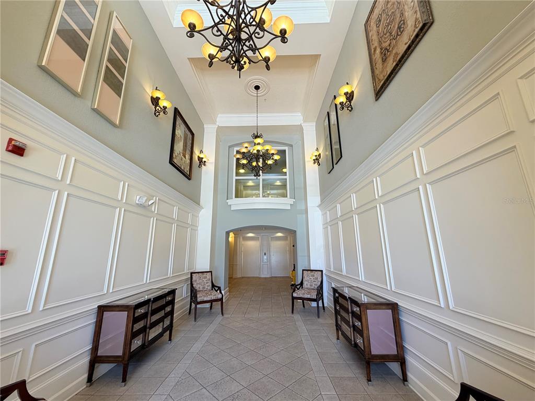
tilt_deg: +13.8
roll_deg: +0.6
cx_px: 268
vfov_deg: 85.7
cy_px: 200
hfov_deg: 102.1
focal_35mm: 14
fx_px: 216
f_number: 2.2
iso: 160
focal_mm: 2.22
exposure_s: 1/120
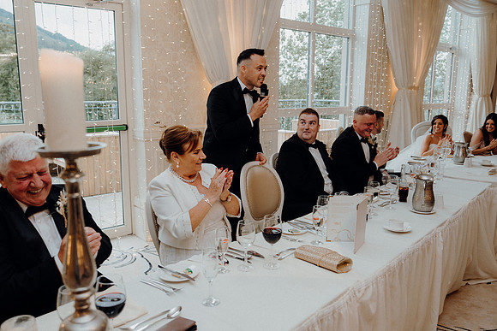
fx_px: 414
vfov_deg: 43.6
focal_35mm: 30
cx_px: 248
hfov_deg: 61.9
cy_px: 166
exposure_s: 1/160
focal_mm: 30
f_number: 3.5
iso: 800
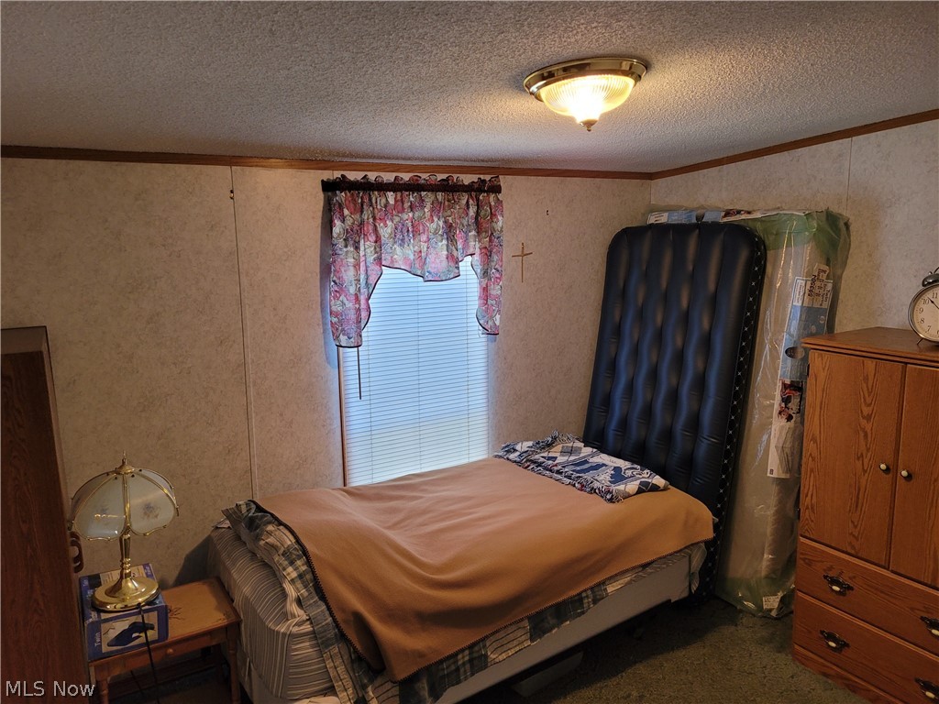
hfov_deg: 67.3
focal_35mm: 26
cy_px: 352
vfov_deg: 53.1
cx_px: 470
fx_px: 705
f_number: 1.8
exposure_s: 1/59
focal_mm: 5.4
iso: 200
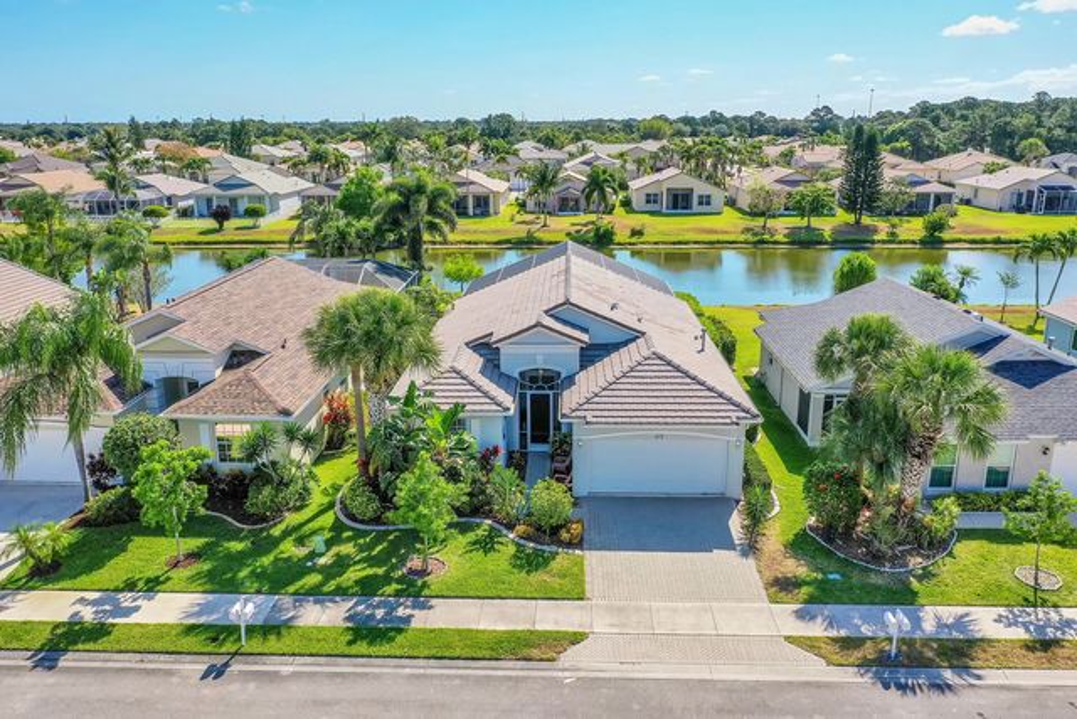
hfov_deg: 65.5
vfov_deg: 46.4
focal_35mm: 28
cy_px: 360
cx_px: 538
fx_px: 838
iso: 100
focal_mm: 10.26
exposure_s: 1/500
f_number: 5.6
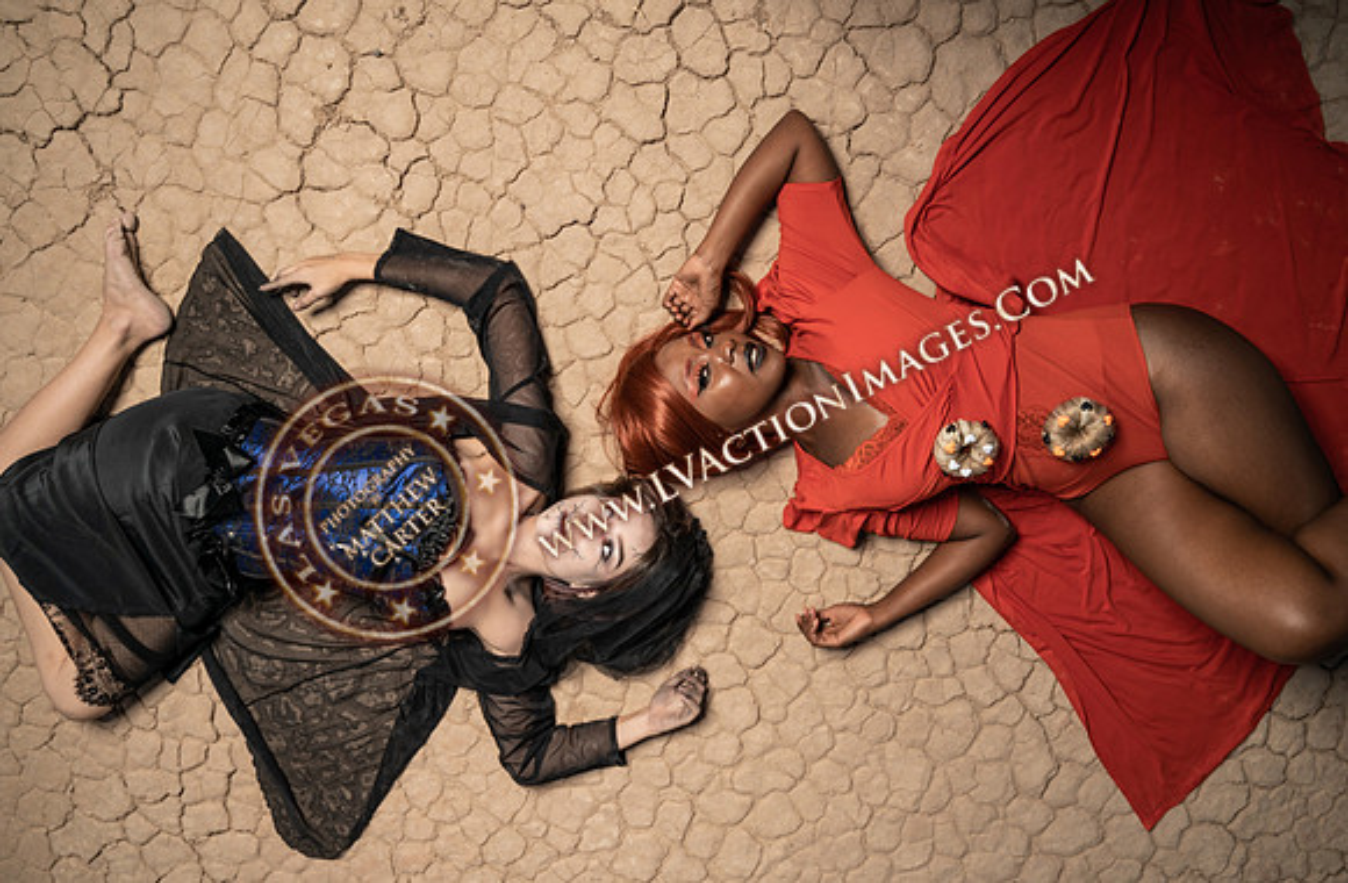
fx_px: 1065
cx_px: 697
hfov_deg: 64.7
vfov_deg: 45.0
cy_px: 419
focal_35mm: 29
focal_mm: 27.5
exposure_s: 1/200
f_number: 4
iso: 100
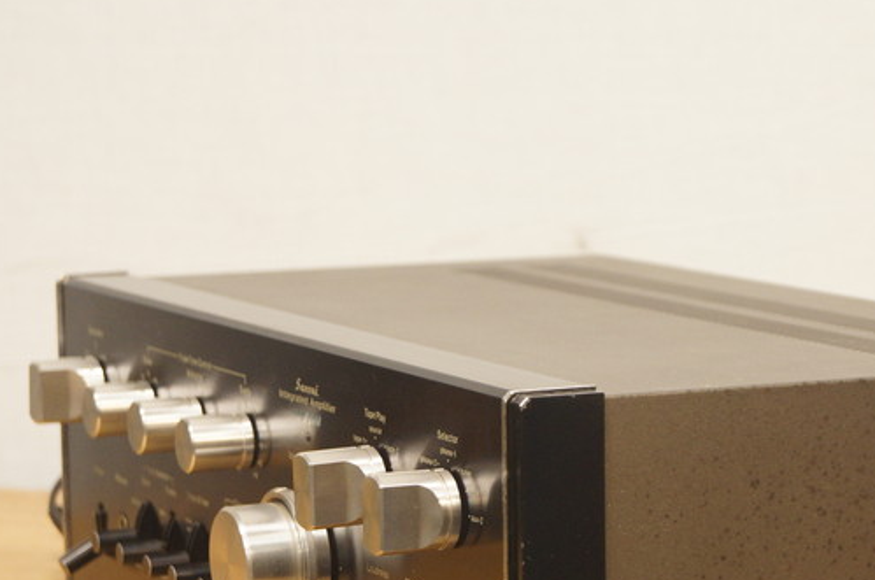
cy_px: 484
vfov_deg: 9.2
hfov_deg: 13.7
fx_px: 3613
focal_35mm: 149
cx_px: 708
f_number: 5.6
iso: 800
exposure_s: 1/40
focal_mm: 55
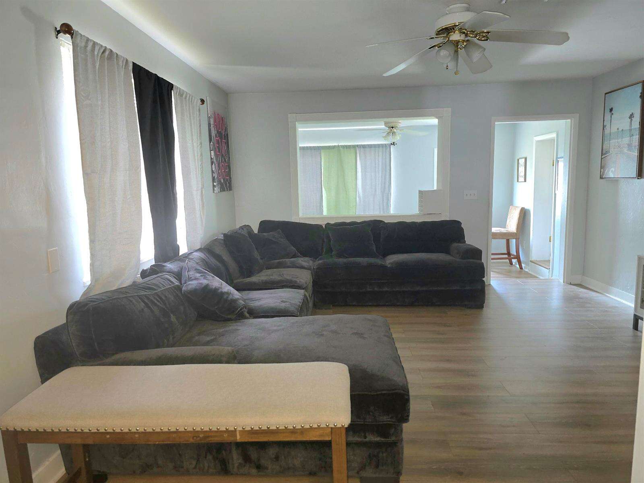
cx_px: 322
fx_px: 428
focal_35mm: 23
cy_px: 242
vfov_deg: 58.9
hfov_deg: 73.9
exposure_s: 1/24
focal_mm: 6.3
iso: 160
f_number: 1.7
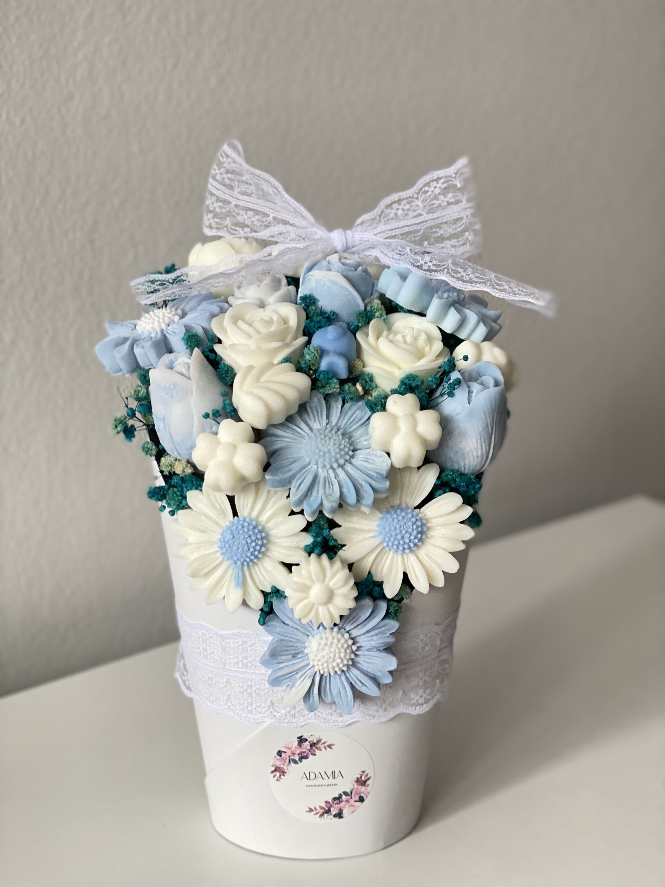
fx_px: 1332
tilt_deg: -18.7
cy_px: 444
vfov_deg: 36.8
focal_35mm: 52
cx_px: 332
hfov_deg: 28.0
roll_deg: -1.6
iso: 125
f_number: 2
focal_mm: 6
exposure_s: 1/122
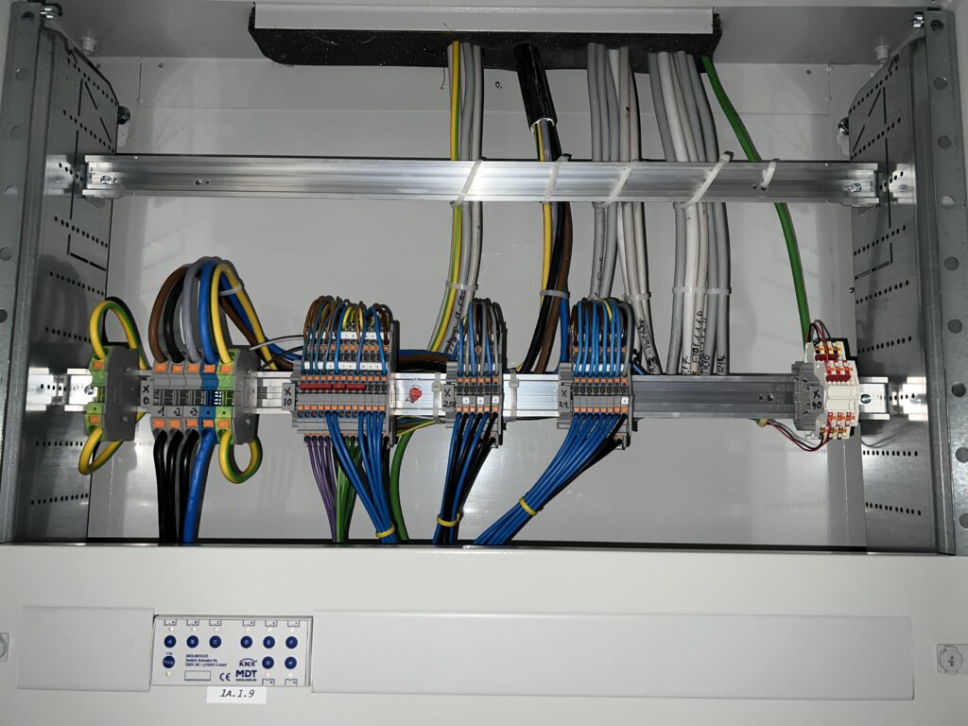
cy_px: 363
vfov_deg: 53.1
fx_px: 727
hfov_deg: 67.3
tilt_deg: +5.8
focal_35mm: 26
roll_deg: -0.5
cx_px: 484
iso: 40
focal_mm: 5.7
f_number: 1.5
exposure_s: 1/4
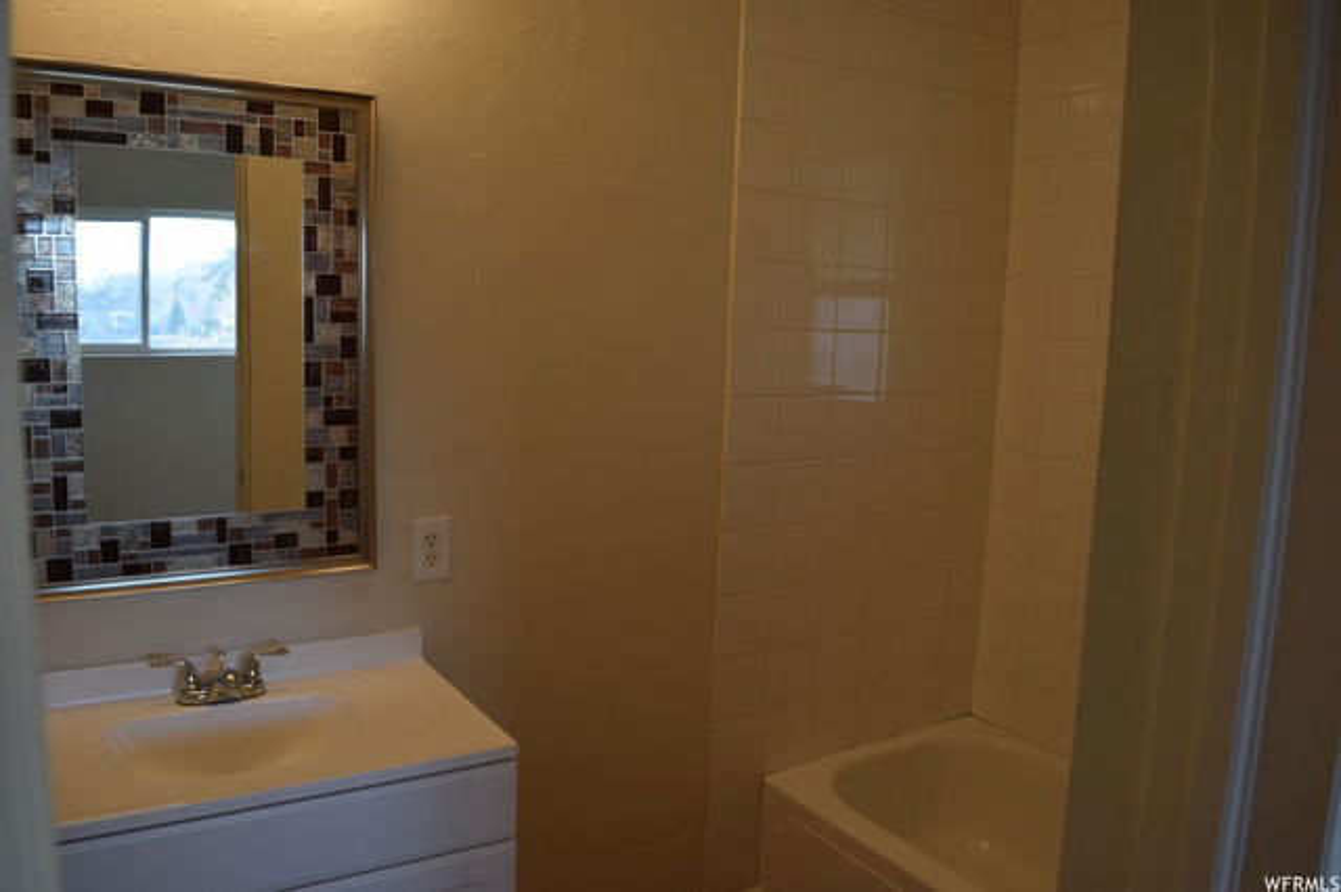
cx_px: 670
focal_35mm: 27
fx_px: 1005
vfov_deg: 47.9
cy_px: 446
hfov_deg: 67.4
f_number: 5.6
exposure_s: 1/125
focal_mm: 18
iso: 400
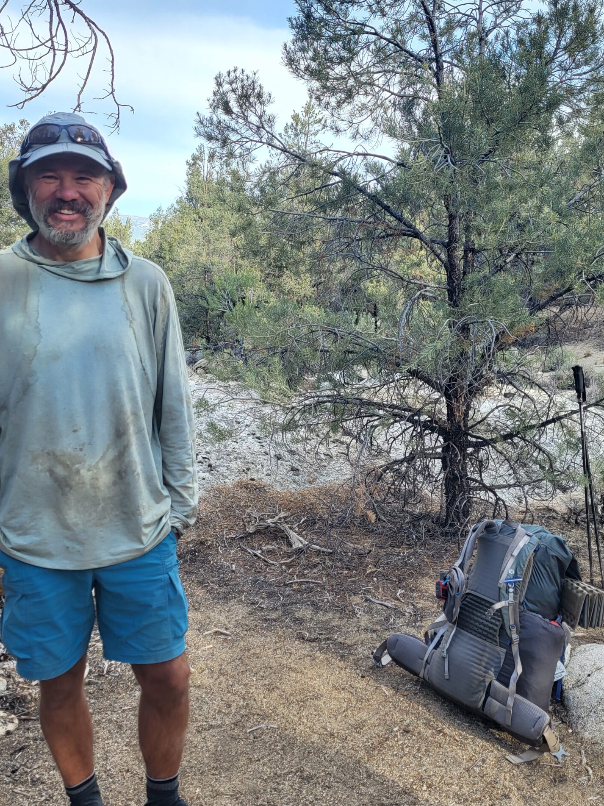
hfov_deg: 40.7
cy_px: 426
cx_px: 293
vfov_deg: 52.6
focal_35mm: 35
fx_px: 814
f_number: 1.8
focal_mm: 5.4
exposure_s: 1/215
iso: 40
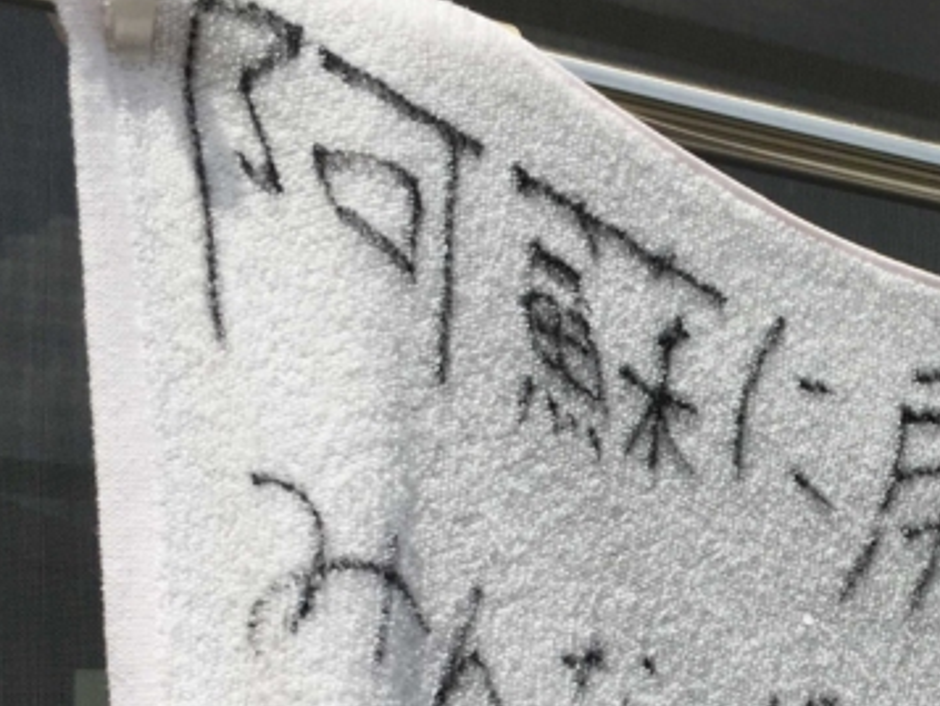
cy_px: 553
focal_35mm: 65
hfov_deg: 28.7
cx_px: 845
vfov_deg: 22.3
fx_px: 1766
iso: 32
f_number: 2.2
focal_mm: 4.15
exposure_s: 1/4405
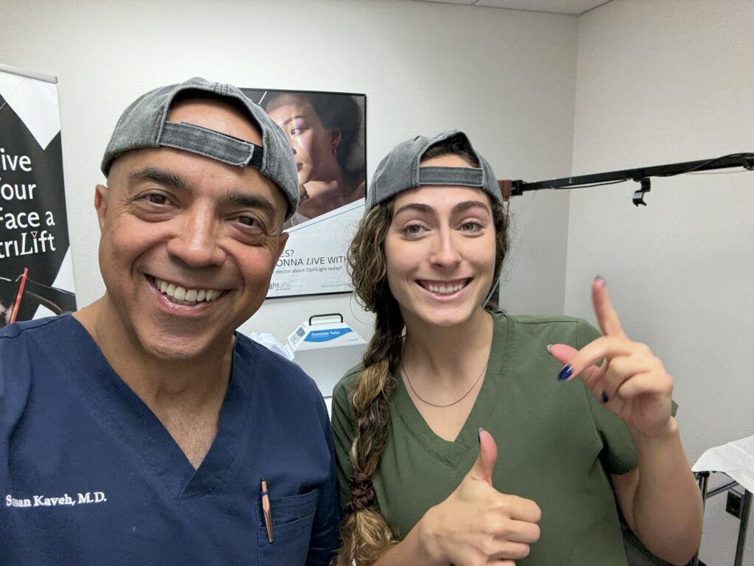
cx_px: 377
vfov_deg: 58.9
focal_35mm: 23
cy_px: 283
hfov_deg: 73.9
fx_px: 501
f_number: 1.9
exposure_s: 1/60
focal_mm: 2.69
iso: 80
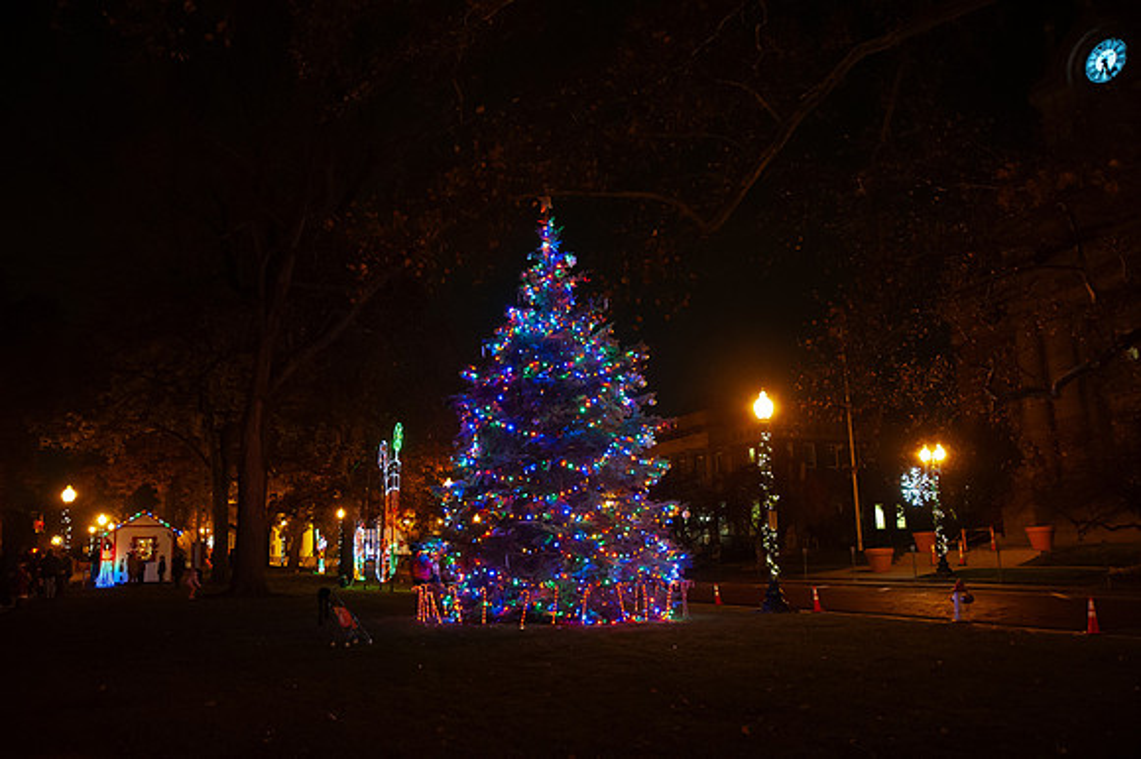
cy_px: 380
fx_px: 950
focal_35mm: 30
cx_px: 570
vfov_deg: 43.6
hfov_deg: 62.0
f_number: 2.8
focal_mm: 30
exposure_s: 1/60
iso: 6400
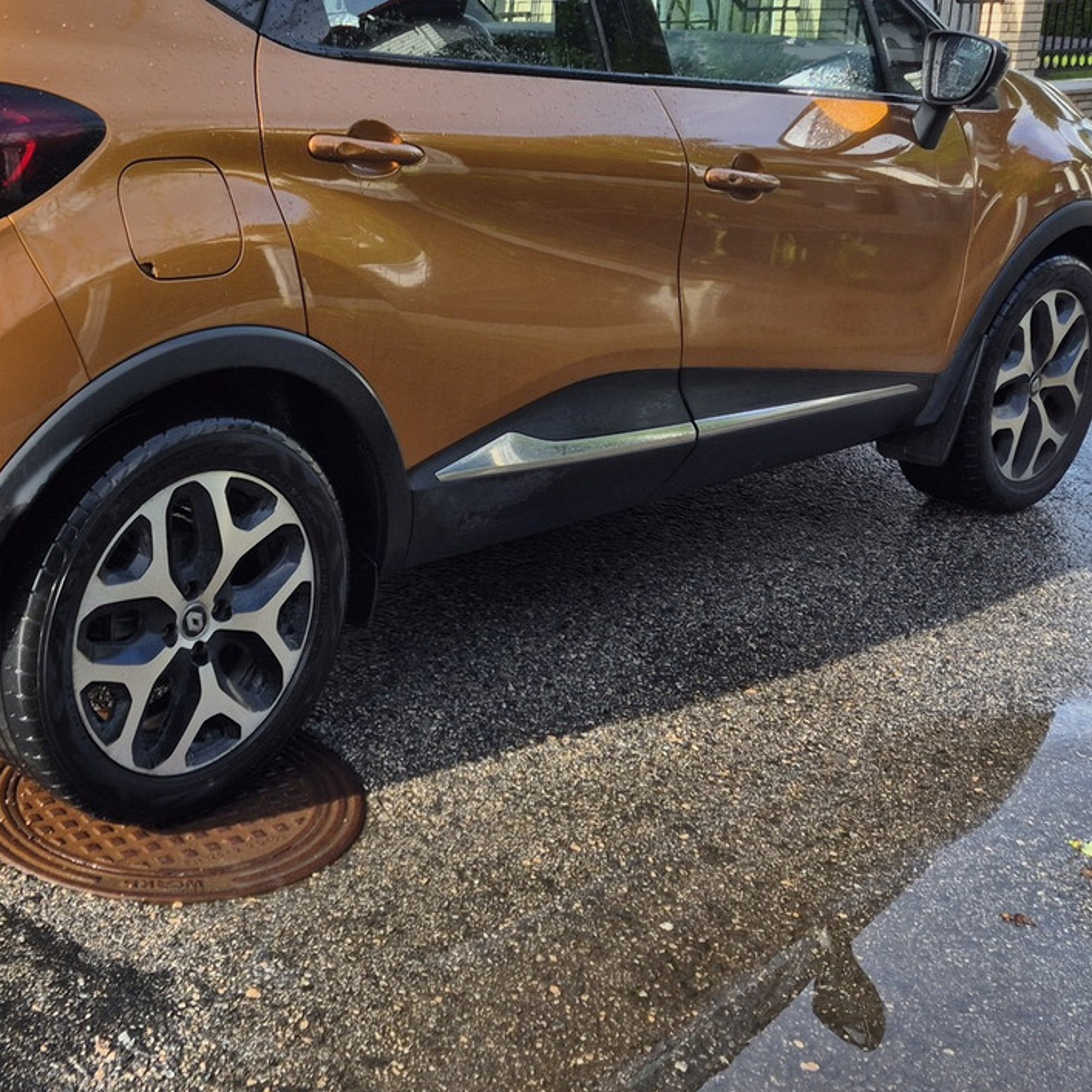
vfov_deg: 36.5
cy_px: 386
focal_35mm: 46
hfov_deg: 35.0
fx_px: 1642
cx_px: 145
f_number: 1.8
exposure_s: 1/746
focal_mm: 5.4
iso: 25
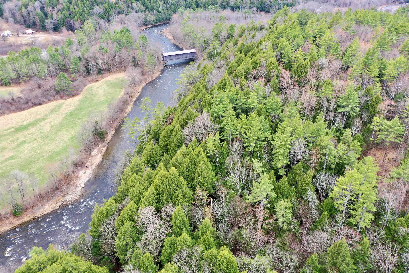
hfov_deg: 65.5
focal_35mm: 28
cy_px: 136
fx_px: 318
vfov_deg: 46.4
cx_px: 204
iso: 100
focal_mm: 10.26
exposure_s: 1/60
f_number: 3.5
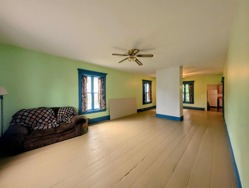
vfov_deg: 94.6
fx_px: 86
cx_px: 124
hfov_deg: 110.5
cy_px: 94
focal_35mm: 12
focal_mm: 2.02
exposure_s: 1/58.5
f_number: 1.7
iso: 120
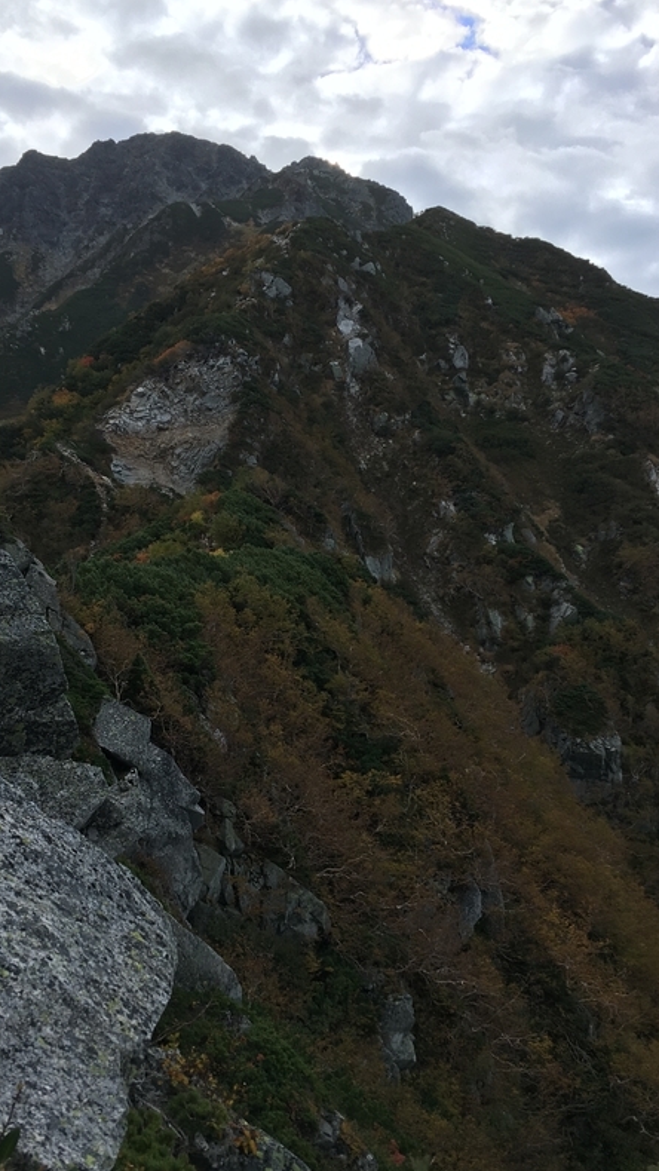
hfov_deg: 29.0
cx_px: 289
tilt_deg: -0.2
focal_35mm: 41
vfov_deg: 49.2
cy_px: 674
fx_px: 1273
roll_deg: -1.5
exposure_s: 1/582
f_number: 2.2
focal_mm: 4.15
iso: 25
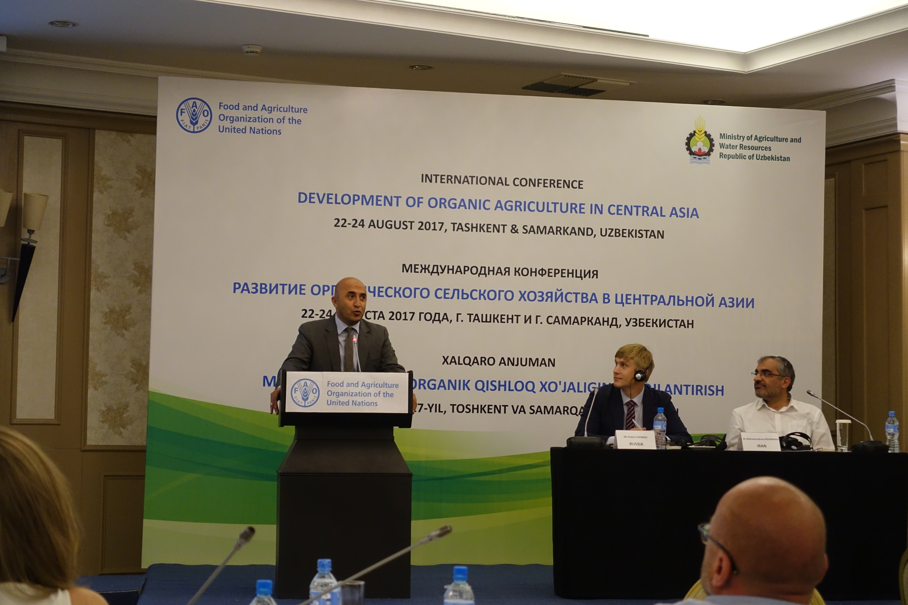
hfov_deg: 28.8
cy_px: 302
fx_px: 1765
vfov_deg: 19.5
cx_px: 454
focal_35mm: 70
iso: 800
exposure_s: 1/60
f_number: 2.8
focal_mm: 25.7
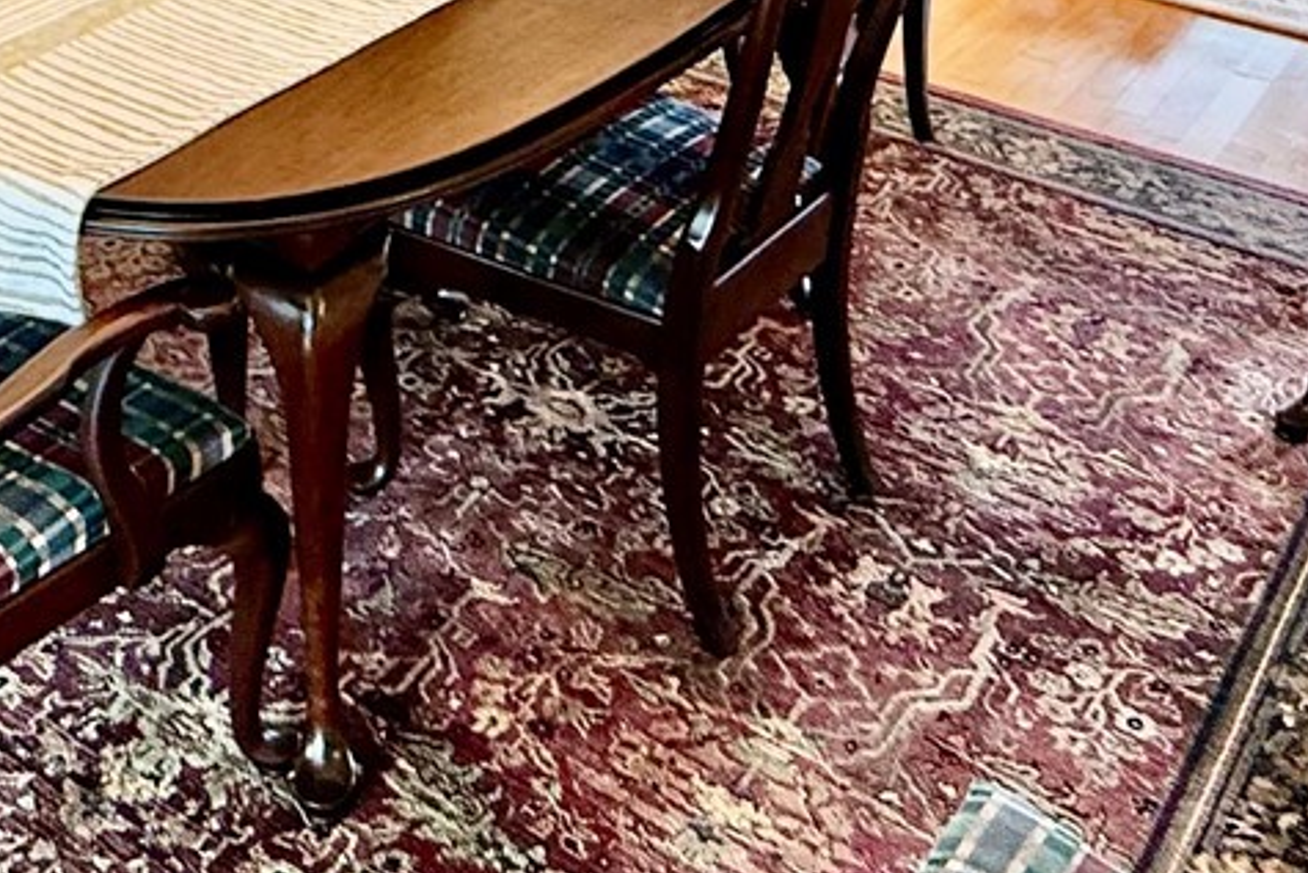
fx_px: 1781
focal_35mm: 49
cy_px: -160
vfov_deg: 25.0
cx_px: 587
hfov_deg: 40.3
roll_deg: -2.0
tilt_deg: -17.1
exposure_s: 1/60
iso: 250
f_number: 2.2
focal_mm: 2.22
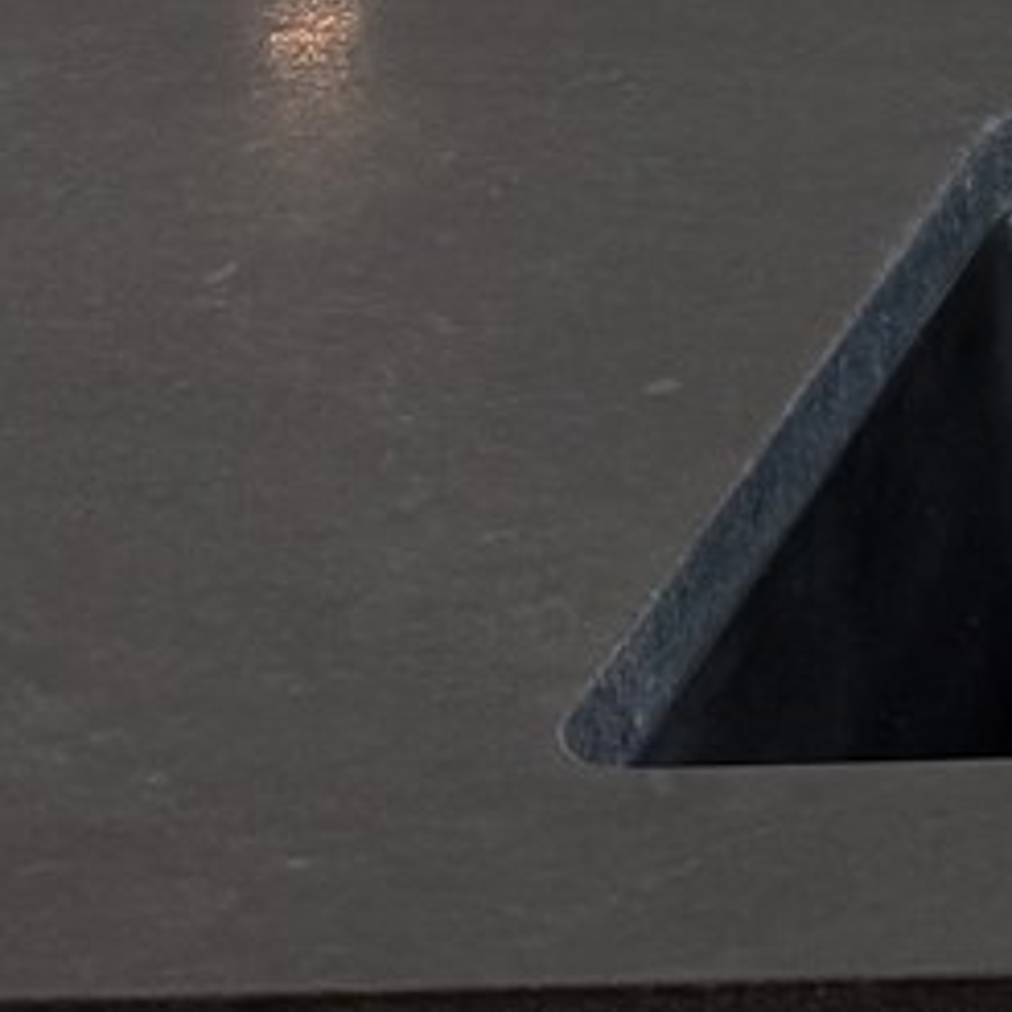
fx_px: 6582
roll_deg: +2.0
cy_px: -1460
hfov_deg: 7.8
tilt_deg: -4.4
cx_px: 2888
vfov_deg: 8.1
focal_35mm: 199
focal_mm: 6.76
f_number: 1.78
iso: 64
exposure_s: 1/157
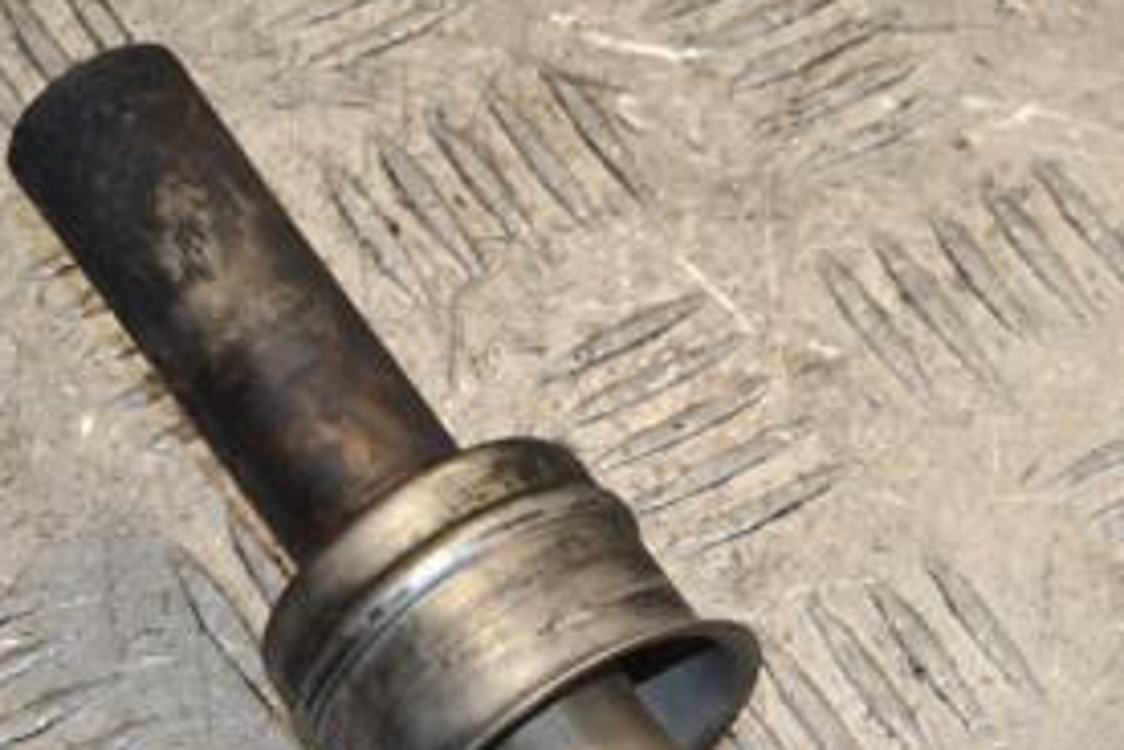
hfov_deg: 10.8
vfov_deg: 7.3
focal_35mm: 189
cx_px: 977
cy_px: 640
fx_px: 5901
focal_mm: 58
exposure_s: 1/200
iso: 800
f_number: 7.1
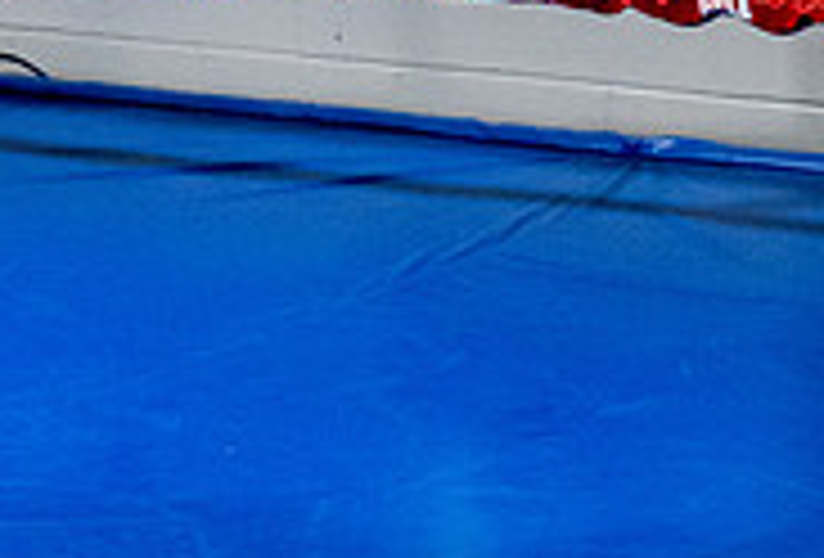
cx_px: 976
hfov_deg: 10.1
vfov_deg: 6.8
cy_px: -360
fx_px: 4601
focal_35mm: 200
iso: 5000
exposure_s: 1/800
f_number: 2.8
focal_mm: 35
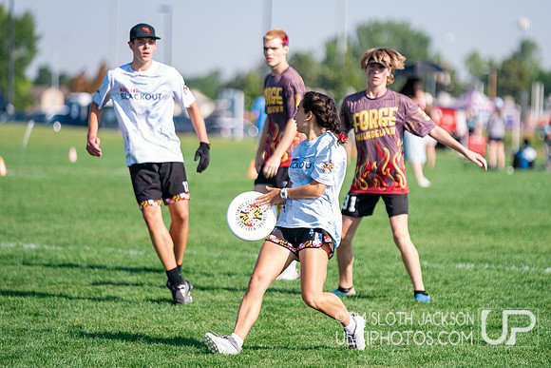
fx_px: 4065
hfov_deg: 7.8
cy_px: 155
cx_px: 330
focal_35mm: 266
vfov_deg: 5.2
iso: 1000
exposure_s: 1/6400
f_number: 2.8
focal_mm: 200
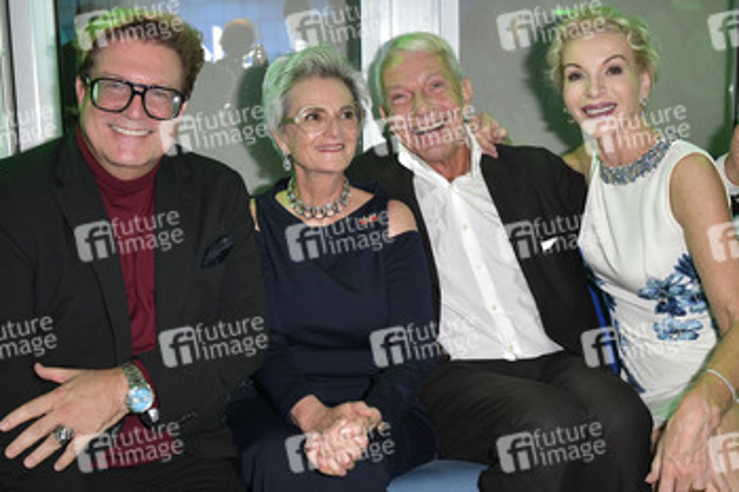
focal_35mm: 40
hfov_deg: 48.5
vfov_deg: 33.3
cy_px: 289
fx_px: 821
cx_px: 368
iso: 2000
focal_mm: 31
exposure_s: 1/200
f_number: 5
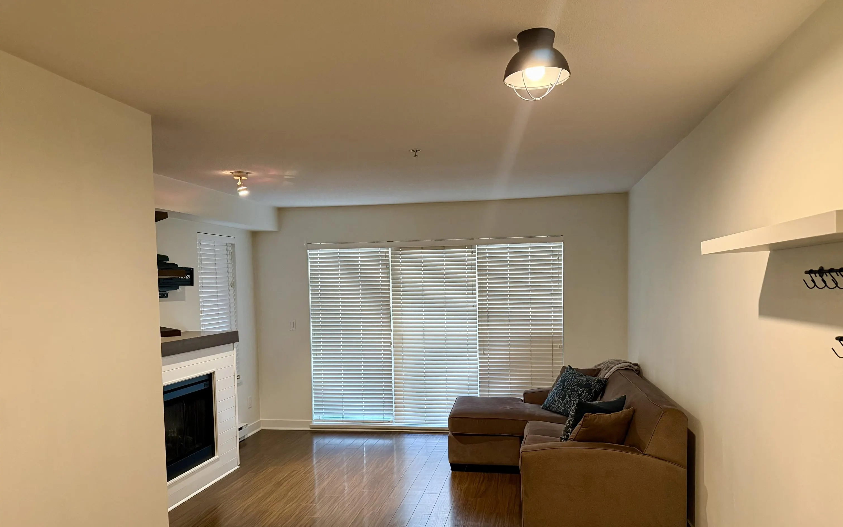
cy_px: 318
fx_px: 597
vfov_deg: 47.3
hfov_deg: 70.4
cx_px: 430
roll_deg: +0.3
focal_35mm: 26
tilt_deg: -3.6
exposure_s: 1/60
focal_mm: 6.76
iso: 500
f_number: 1.78
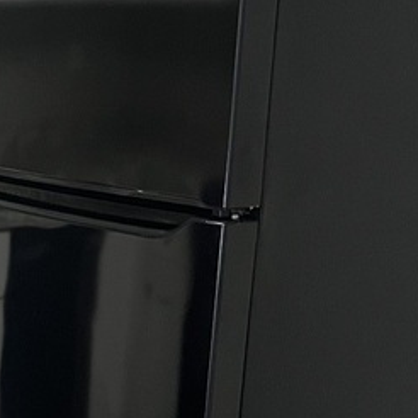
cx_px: -217
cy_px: 359
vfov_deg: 17.0
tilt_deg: -14.0
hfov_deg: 15.8
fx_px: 1380
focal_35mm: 101
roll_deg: +0.4
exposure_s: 1/75
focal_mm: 5.1
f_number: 1.6
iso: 125
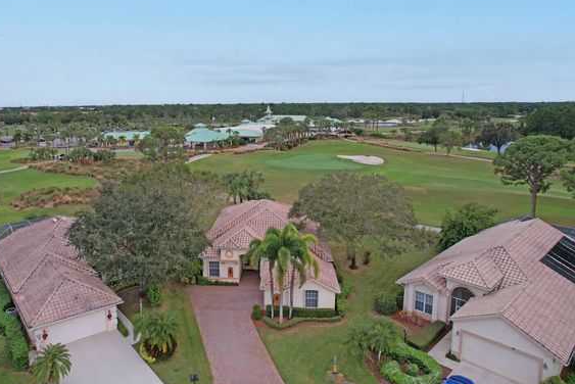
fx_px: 399
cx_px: 249
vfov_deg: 51.2
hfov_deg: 71.2
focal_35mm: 25
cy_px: 169
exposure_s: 1/1250
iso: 110
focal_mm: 8.38
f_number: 2.8
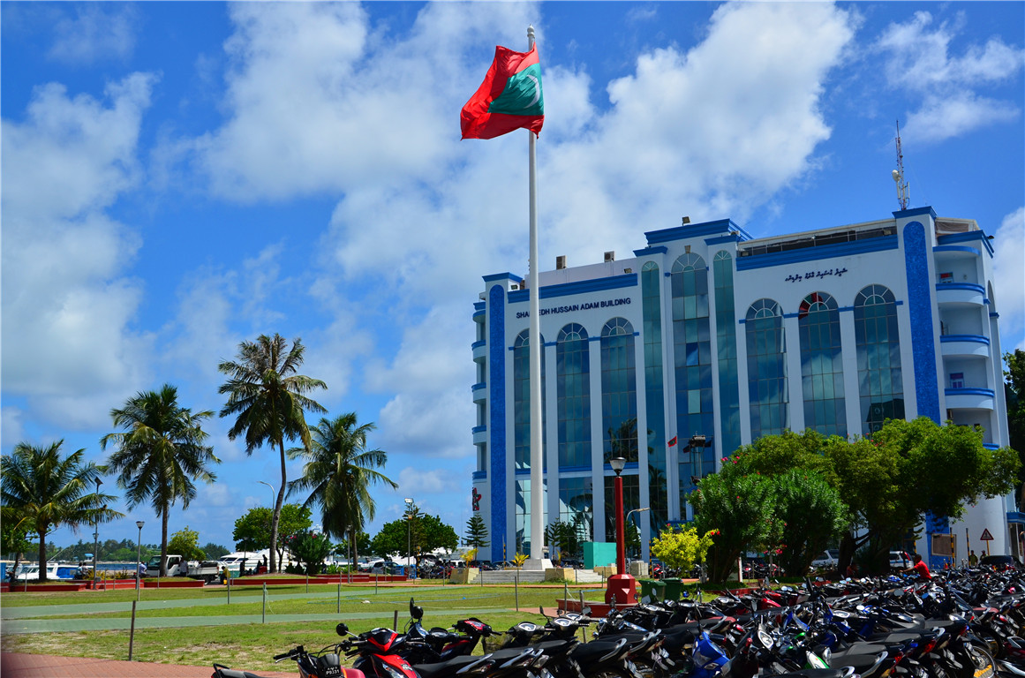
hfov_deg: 53.2
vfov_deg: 36.7
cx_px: 512
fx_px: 1022
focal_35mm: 36
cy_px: 339
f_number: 7.1
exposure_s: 1/320
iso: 100
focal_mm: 24
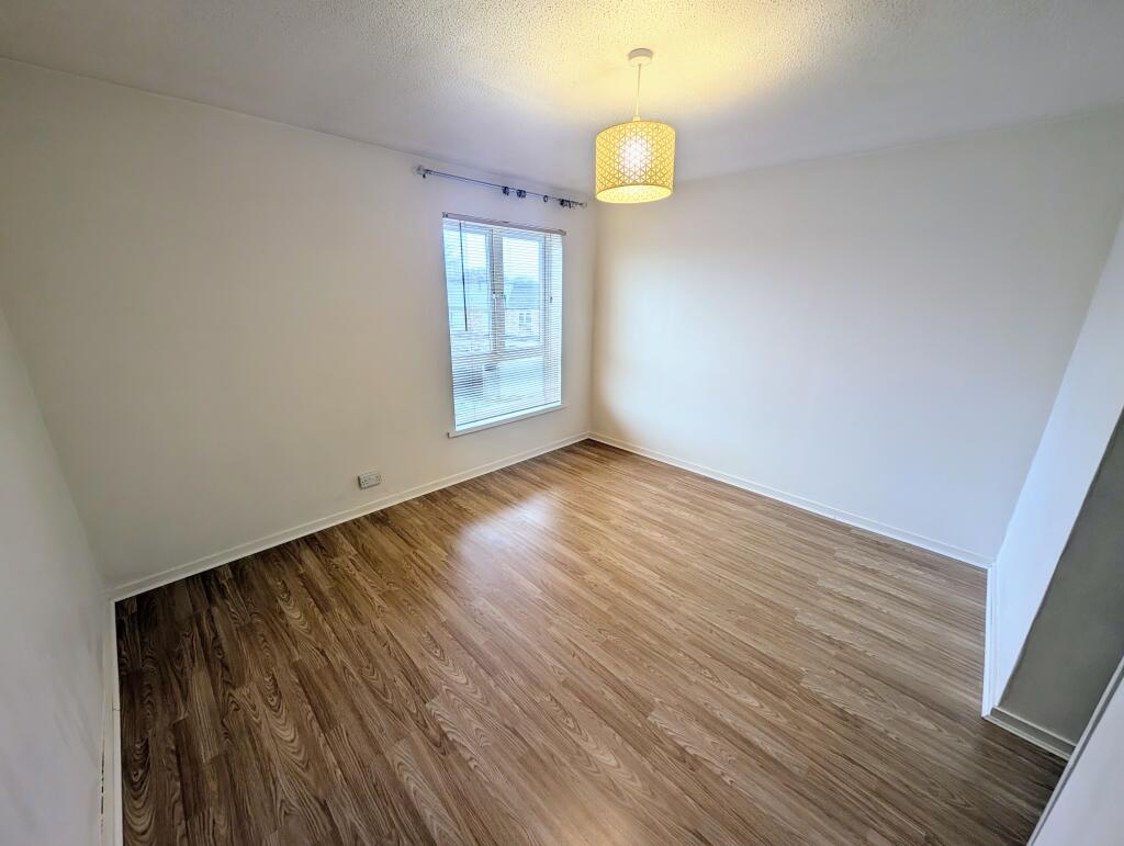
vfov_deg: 94.6
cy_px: 423
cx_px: 562
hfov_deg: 110.5
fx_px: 390
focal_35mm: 12
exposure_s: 1/39.7
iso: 42
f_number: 1.95
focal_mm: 2.23
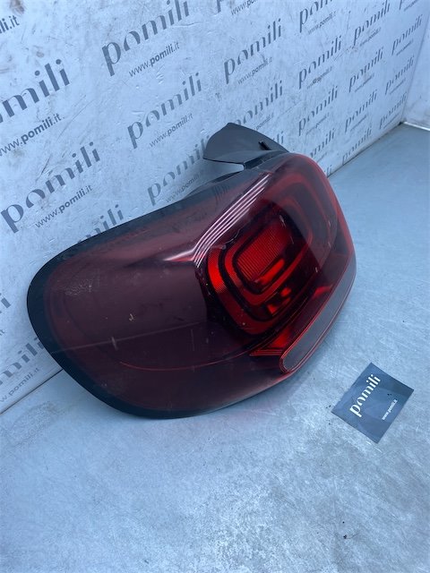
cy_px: 286
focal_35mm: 26
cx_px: 215
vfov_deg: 67.3
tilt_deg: -43.0
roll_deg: +1.0
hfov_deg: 53.1
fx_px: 431
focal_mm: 4.25
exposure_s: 1/606
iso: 32
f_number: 1.8
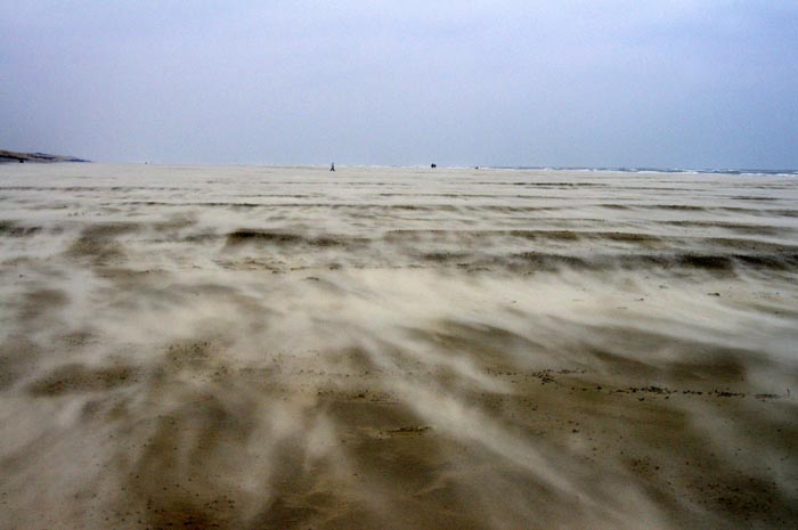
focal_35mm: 87
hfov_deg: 23.4
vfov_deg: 15.7
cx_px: 399
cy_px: 265
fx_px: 1926
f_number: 11
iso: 400
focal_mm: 57.5
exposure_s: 1/200
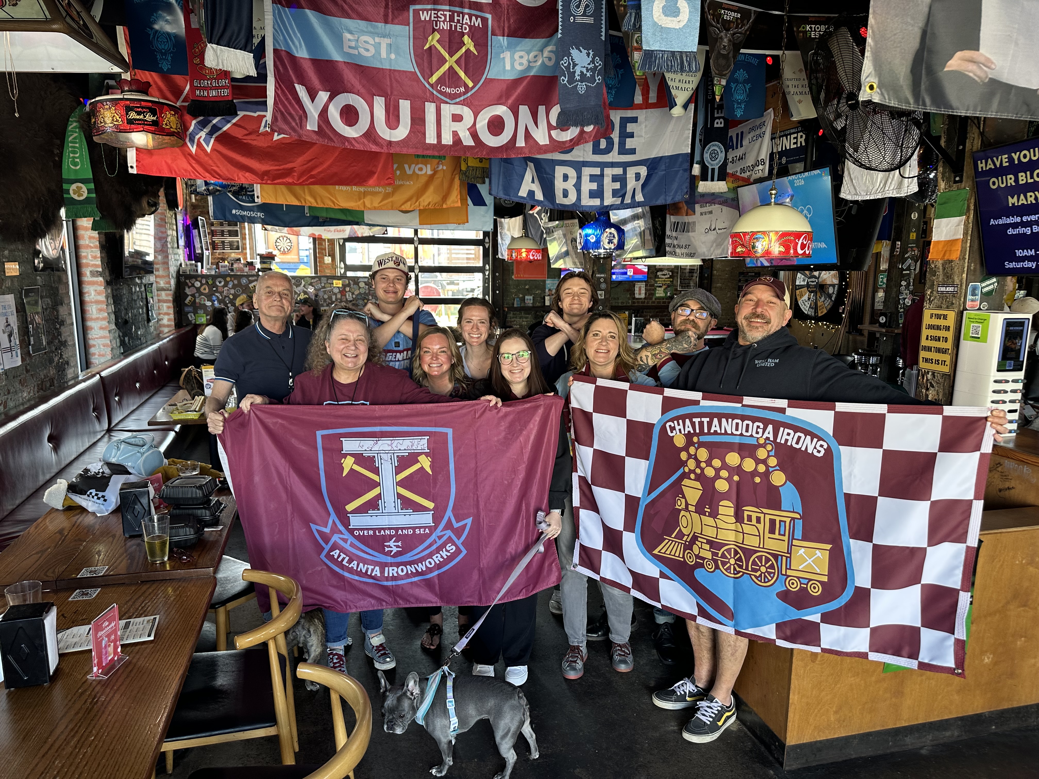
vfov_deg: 56.8
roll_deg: -0.6
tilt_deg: -10.0
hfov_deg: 71.6
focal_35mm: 24
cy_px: 390
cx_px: 520
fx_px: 720
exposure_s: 1/60
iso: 125
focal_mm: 6.86
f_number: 1.78
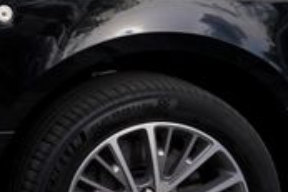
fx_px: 1135
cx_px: -390
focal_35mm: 142
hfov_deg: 11.9
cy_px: -143
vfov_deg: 9.2
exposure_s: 1/250
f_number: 8
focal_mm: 24
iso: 100
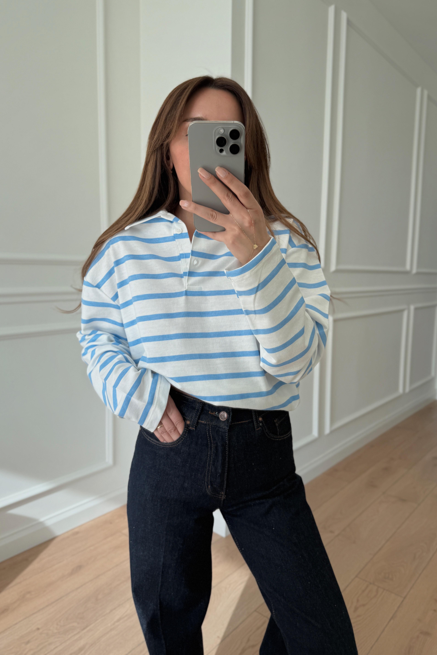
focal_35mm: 25
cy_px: 327
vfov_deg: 71.5
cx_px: 235
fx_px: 455
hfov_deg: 51.2
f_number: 1.78
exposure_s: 1/481
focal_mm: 6.76
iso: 80
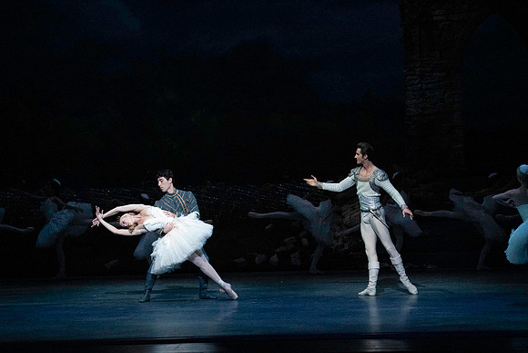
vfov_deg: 9.3
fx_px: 2156
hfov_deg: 14.0
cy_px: 176
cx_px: 264
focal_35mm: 147
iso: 25600
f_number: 5
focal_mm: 147
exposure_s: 1/400
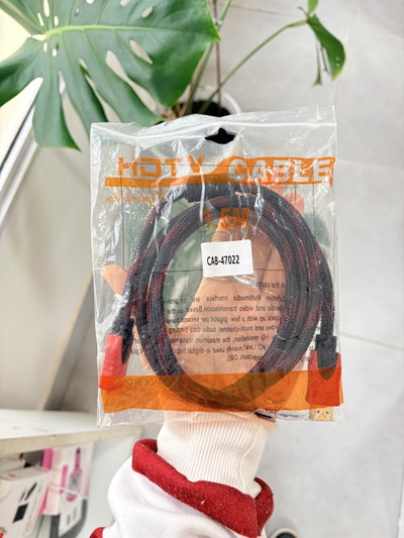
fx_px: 404
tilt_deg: -70.9
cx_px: 202
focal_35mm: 26
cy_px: 269
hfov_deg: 53.1
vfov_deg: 67.3
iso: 250
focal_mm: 5.96
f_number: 1.6
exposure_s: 1/60
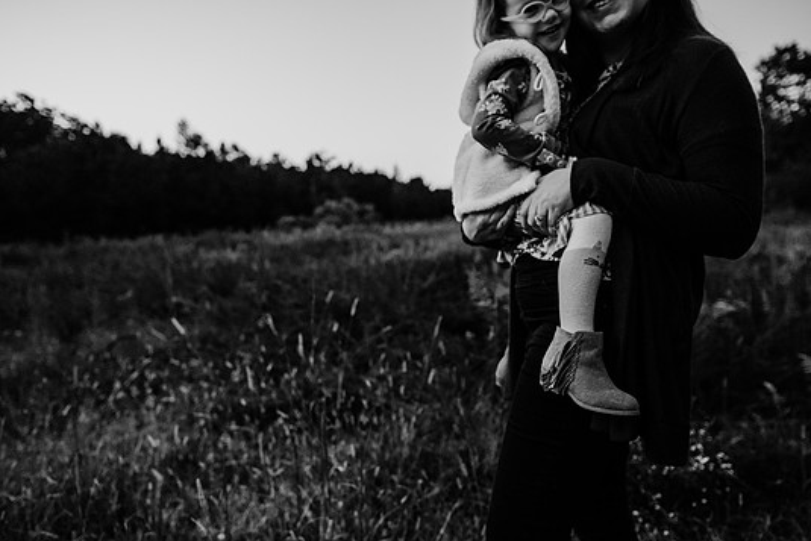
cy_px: 280
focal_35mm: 26
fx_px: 586
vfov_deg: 49.6
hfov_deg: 69.4
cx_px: 402
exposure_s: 1/250
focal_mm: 24
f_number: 2.8
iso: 800
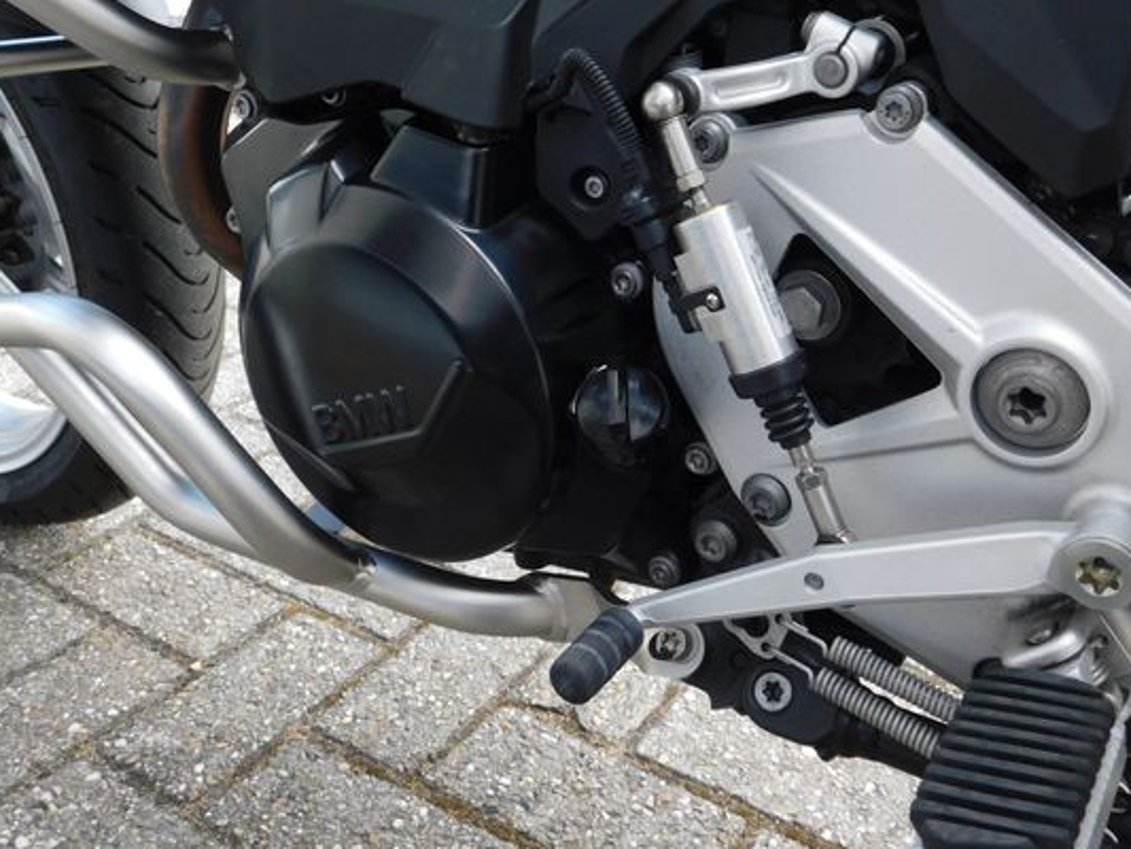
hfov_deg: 51.3
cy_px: 388
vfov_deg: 39.6
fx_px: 1176
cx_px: 601
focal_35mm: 36
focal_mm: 5.3
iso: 125
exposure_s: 1/80
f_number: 3.2
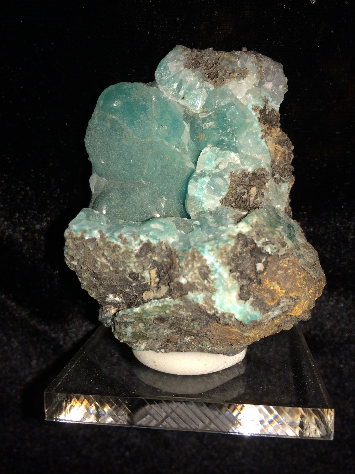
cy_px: 237
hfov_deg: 46.8
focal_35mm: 30
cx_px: 178
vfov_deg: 60.0
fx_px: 410
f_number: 2.2
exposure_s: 1/351
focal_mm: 4.12
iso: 32
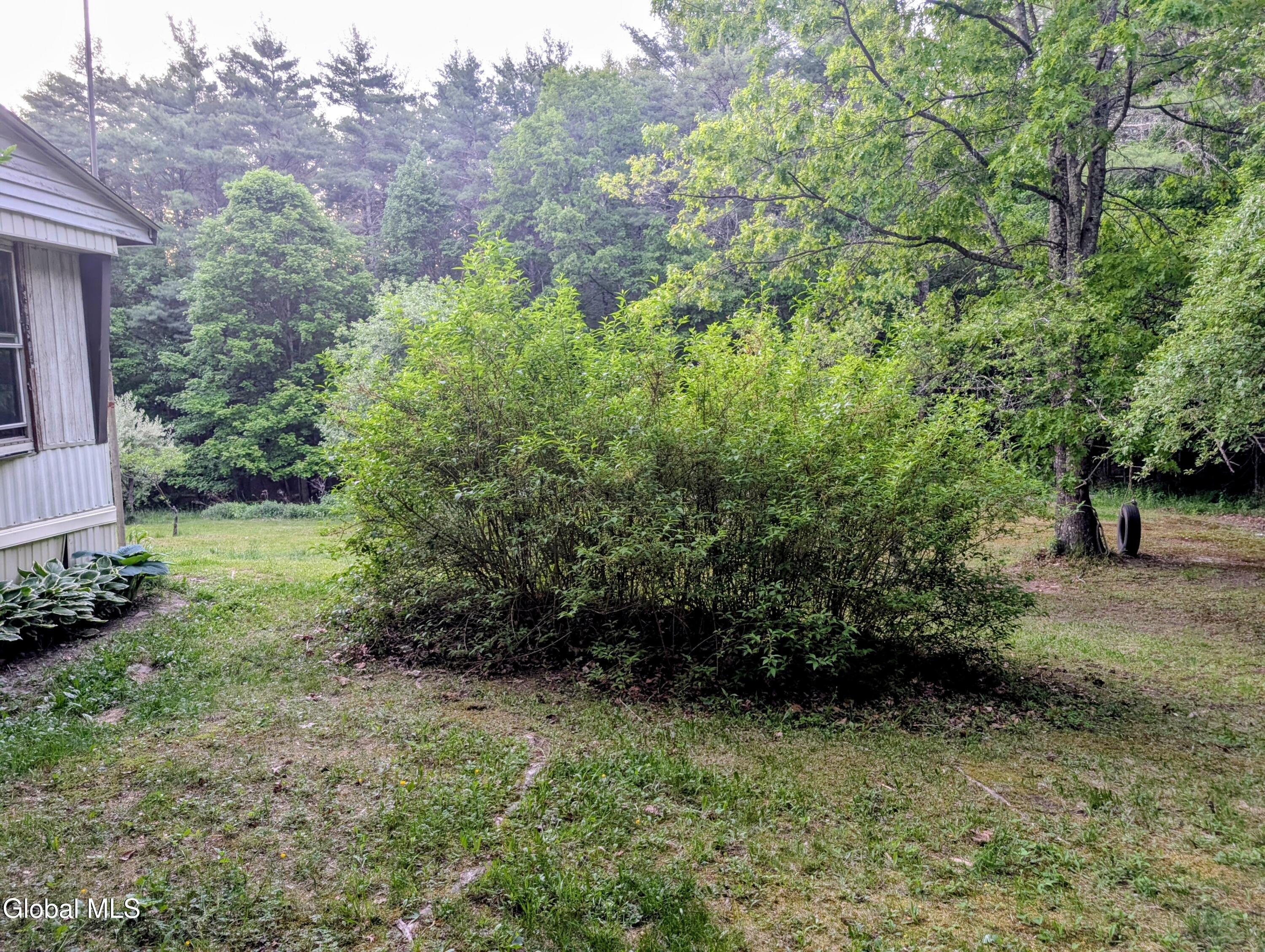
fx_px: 878
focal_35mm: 24
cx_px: 632
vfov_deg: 56.9
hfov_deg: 71.5
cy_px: 476
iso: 126
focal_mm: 6.9
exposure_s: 1/29
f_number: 1.68
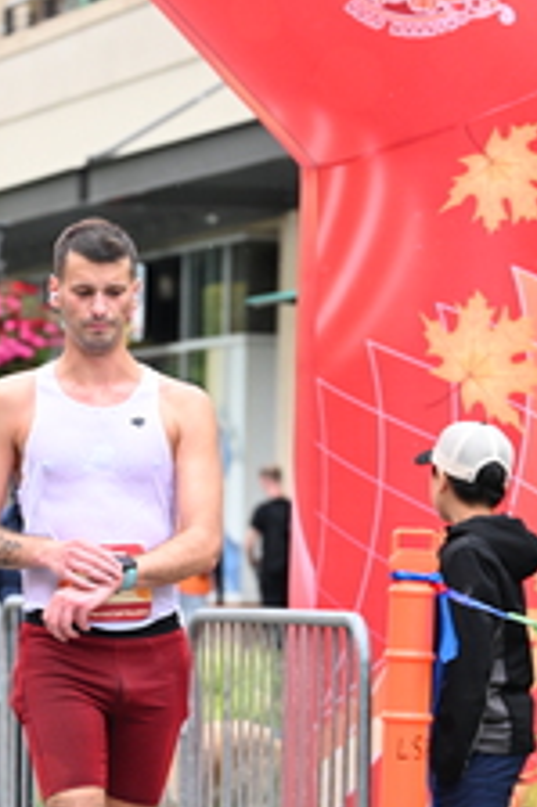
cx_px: 128
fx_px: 4190
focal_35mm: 187
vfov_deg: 11.0
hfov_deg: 7.3
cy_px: 627
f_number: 2.8
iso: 1600
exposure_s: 1/1250
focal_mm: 76
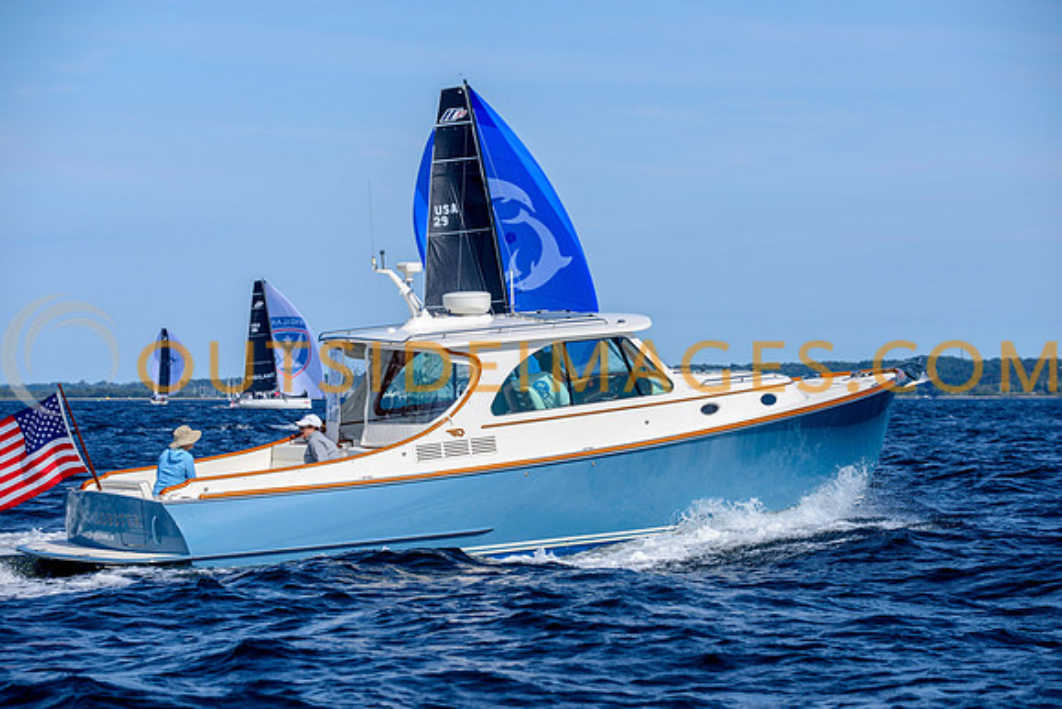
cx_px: 531
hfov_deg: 15.2
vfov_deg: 10.1
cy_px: 354
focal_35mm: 135
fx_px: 3992
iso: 250
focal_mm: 130
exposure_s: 1/2000
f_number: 5.6
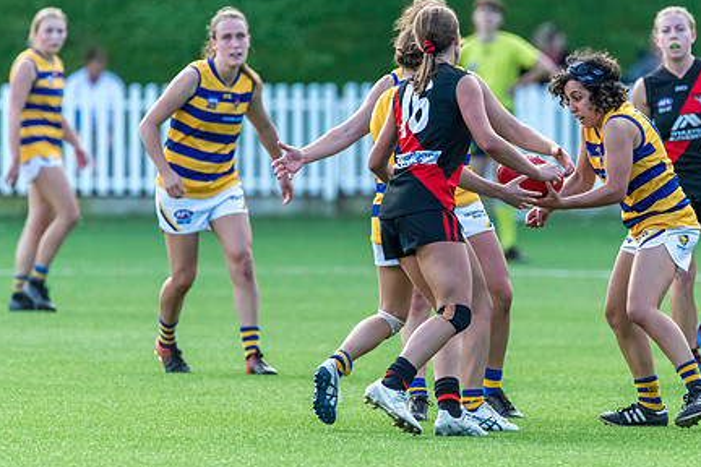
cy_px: 221
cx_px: 467
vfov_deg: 1.7
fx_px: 16122
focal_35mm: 828
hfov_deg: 2.5
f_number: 6.3
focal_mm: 600
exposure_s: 1/1600
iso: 3200
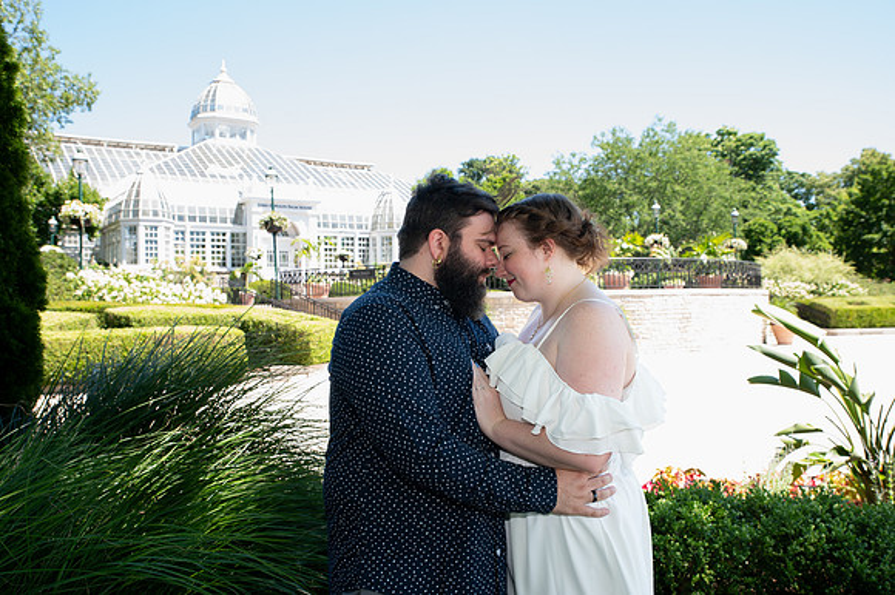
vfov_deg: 41.1
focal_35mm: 32
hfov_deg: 58.7
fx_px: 795
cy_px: 298
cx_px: 448
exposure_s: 1/200
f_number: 6.3
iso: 500
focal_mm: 32
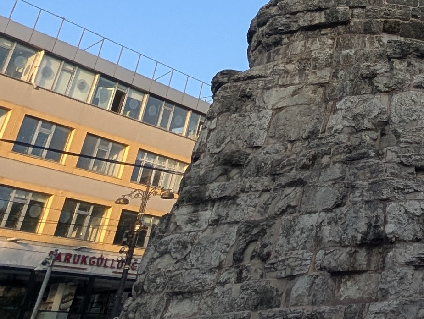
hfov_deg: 28.6
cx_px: 570
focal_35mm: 53
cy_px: -76
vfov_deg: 24.6
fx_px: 650
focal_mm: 2.02
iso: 52
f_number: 1.7
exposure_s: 1/915
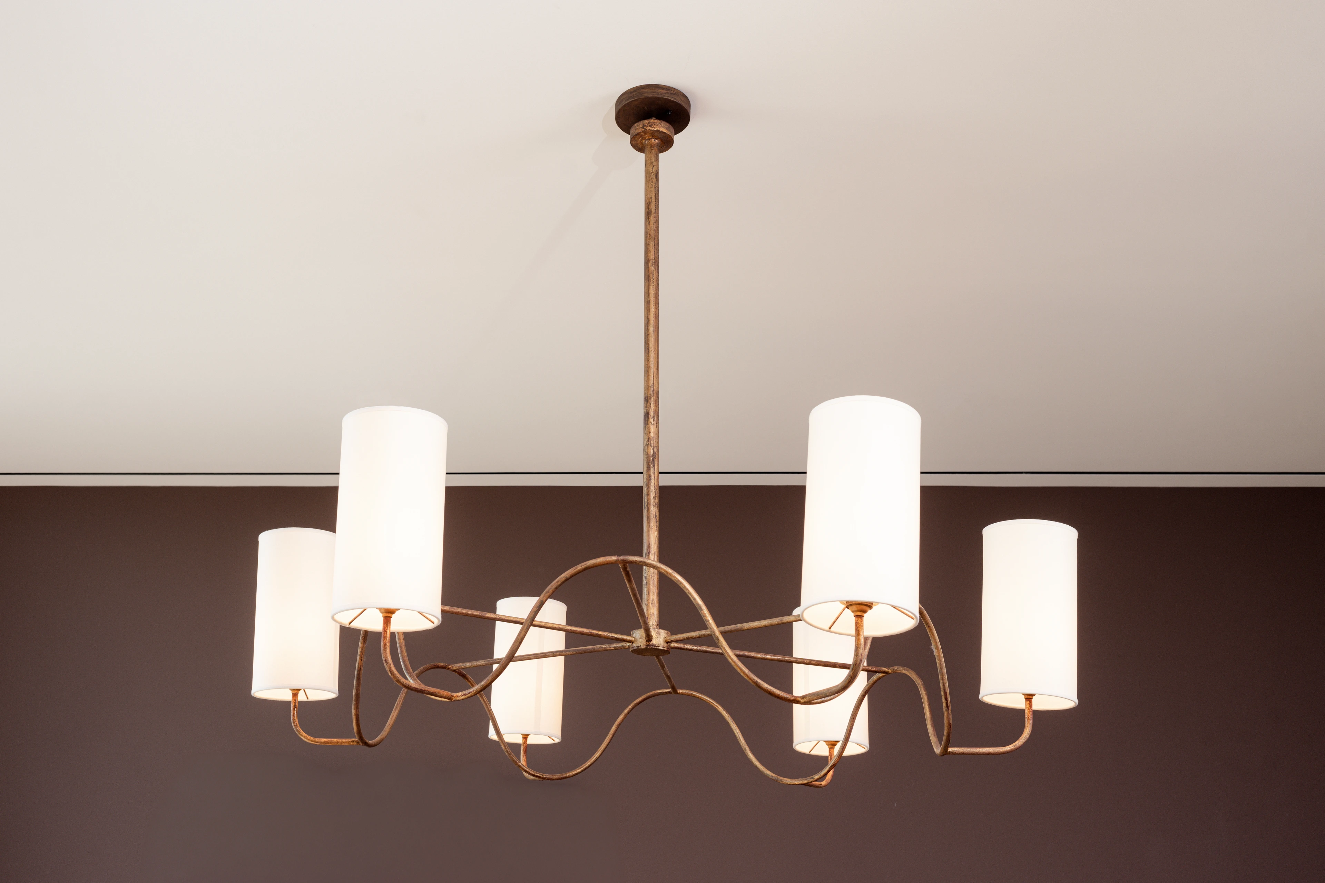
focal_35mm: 35
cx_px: 662
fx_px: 1288
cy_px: 442
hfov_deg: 54.4
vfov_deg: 37.9
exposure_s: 1/40
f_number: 8
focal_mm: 35
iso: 200
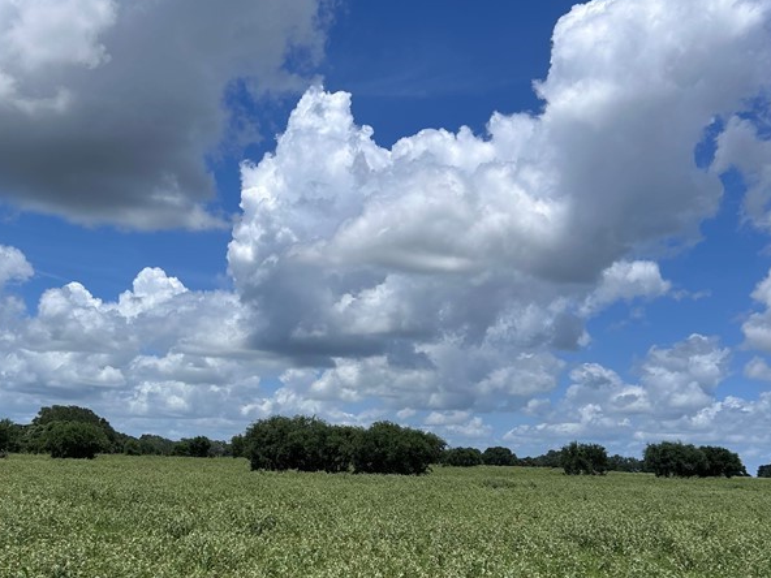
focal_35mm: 45
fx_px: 1002
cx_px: 280
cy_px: 371
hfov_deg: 41.7
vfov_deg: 32.0
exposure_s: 1/8696
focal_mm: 5.7
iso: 50
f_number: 1.5
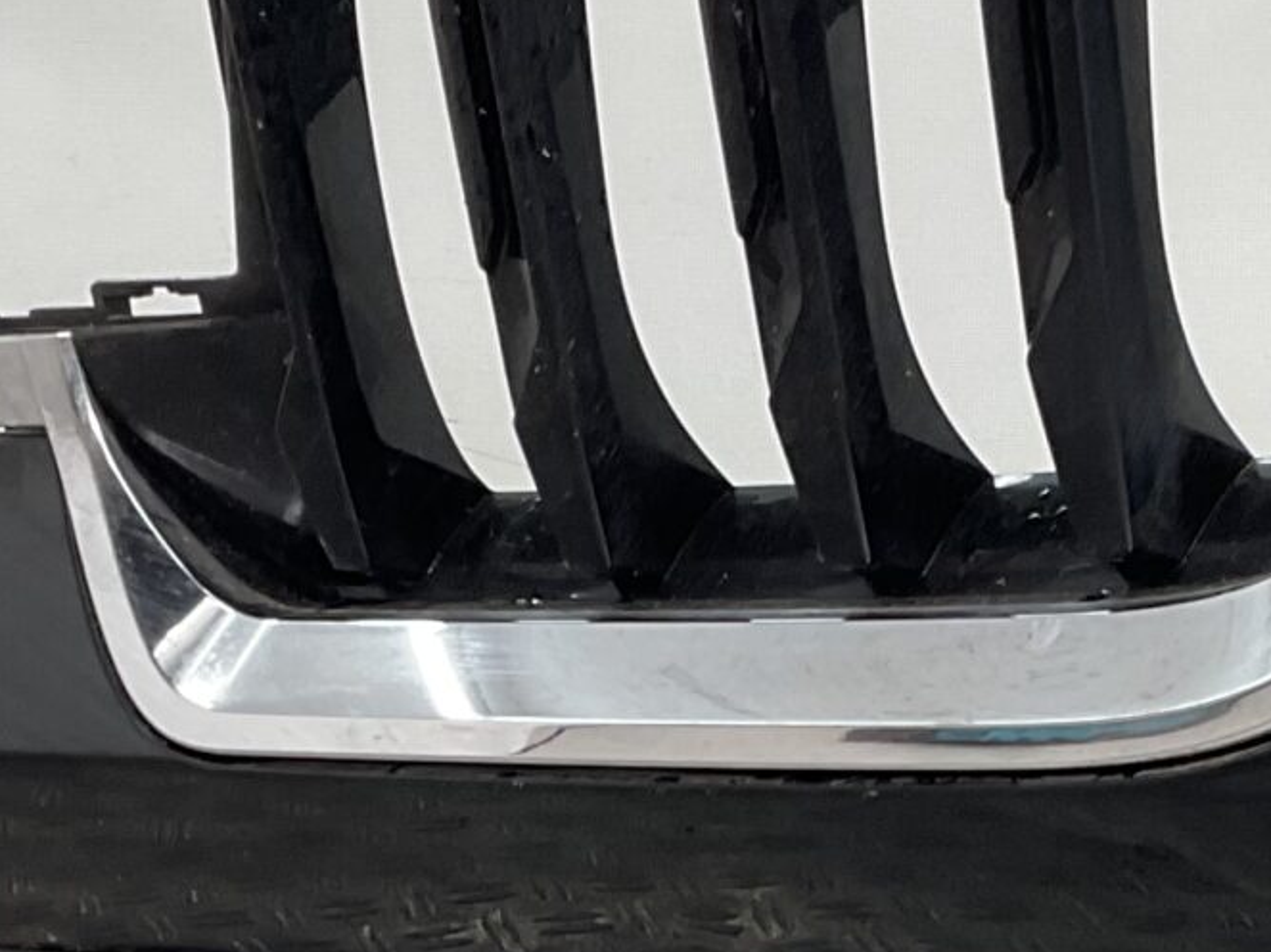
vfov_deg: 13.1
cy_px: 908
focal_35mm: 112
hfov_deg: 17.5
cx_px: 872
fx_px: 4112
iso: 32
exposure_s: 1/120
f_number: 1.8
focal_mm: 3
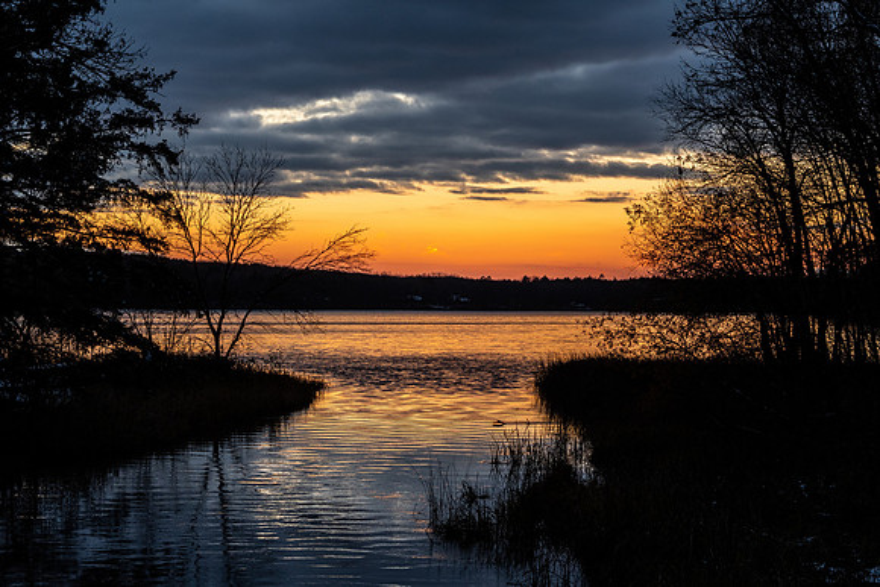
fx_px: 1907
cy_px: 294
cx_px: 440
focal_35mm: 78
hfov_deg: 26.0
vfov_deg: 17.5
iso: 500
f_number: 8
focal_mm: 52
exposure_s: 1/80
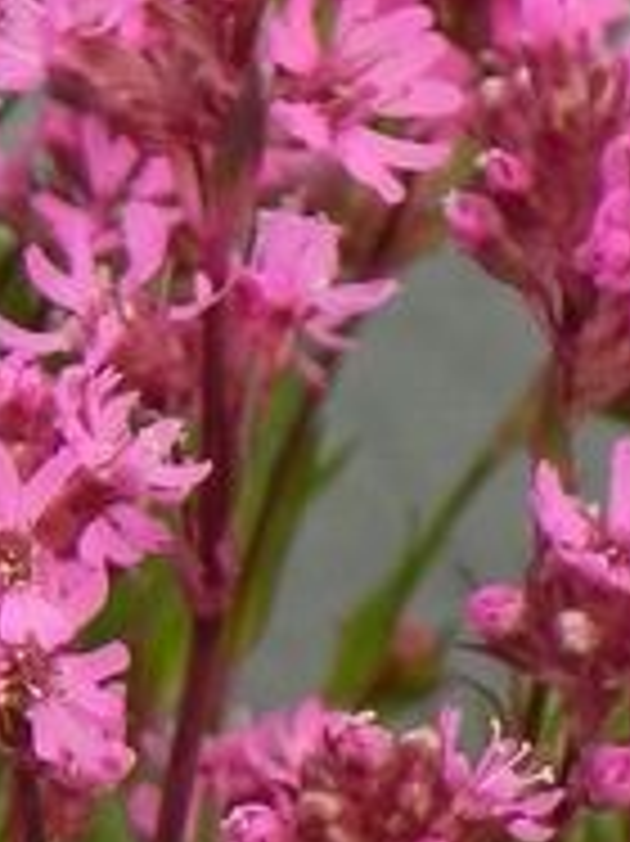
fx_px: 9863
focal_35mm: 406
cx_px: -540
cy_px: 423
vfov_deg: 4.9
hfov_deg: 3.6
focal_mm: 16.9
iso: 160
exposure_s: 1/250
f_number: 4.5
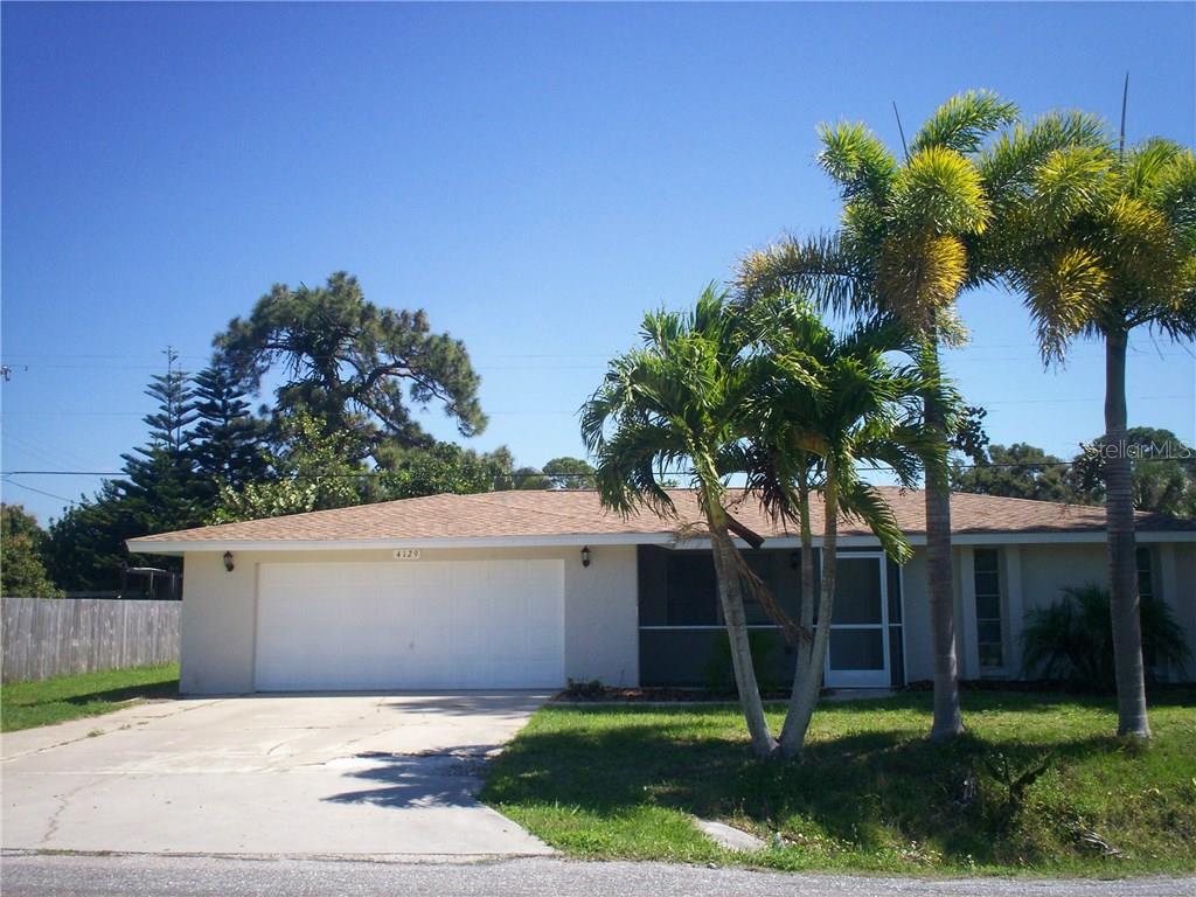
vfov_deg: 39.7
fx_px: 1244
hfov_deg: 51.4
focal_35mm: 36
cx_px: 598
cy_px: 448
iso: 100
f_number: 4.5
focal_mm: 6
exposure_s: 1/424
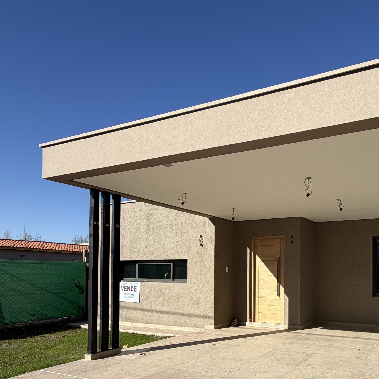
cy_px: 269
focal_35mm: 28
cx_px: 299
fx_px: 347
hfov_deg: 53.8
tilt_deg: +1.2
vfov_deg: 55.4
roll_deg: +0.0
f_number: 2.2
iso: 20
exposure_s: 1/901
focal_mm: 2.22
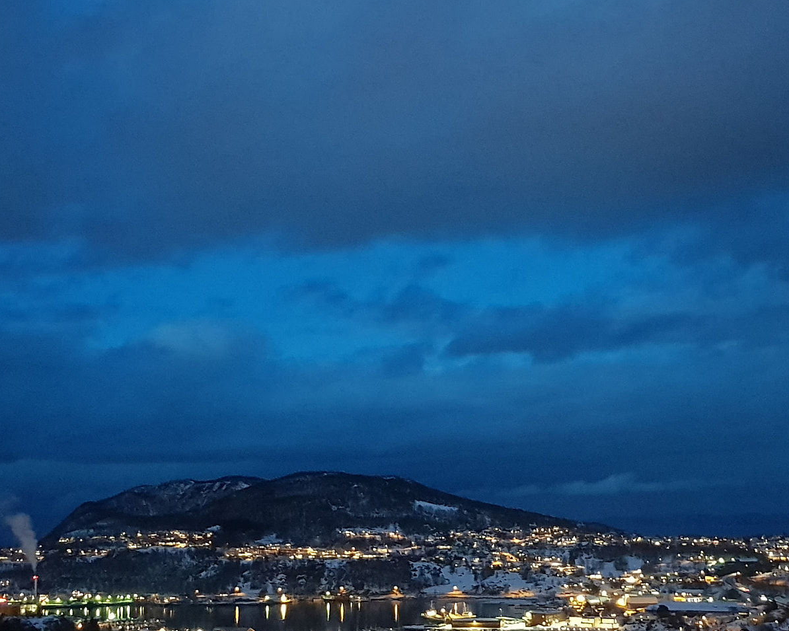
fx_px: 794
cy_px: 381
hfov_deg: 52.8
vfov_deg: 43.1
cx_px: 417
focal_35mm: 34
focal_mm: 4.2
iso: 1000
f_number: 1.7
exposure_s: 1/10
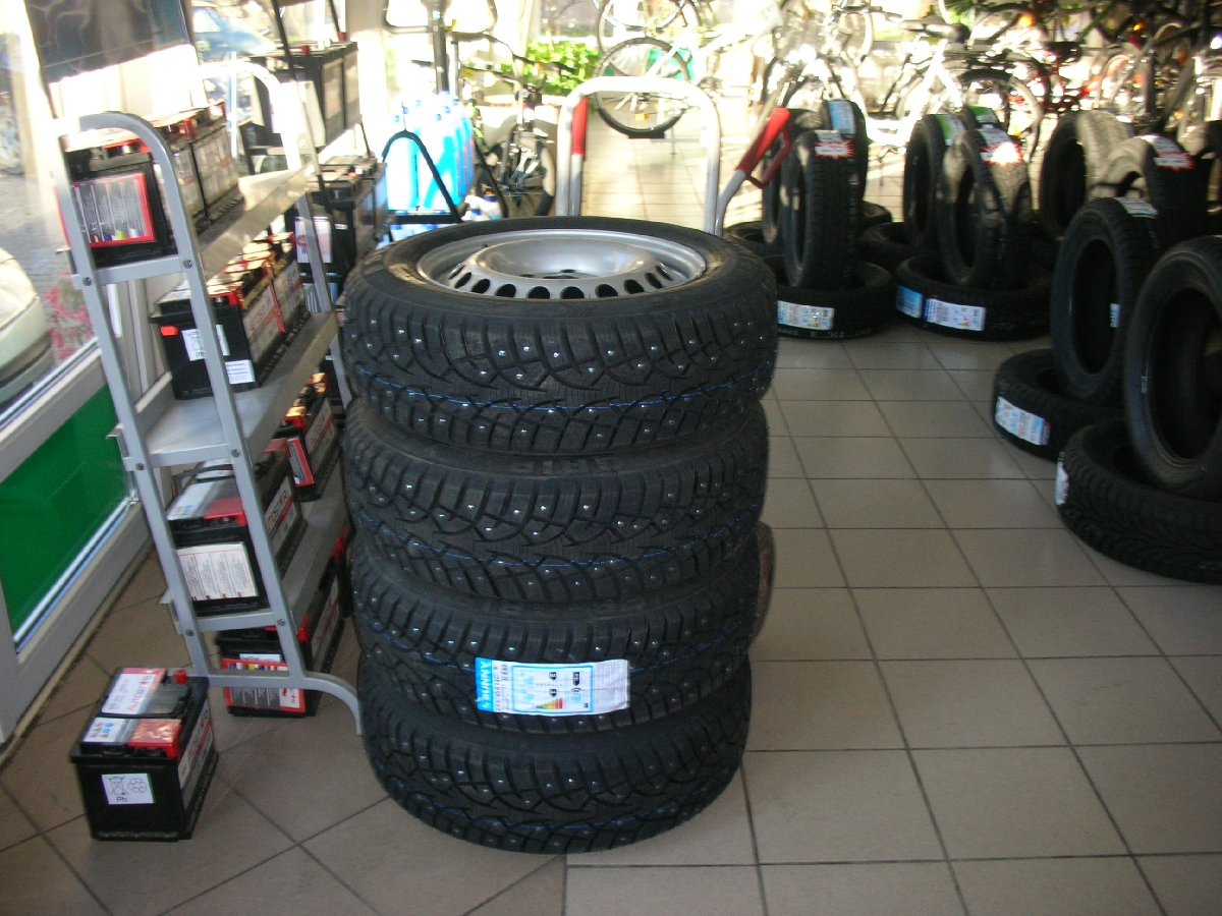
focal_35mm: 35
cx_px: 611
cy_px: 458
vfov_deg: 40.7
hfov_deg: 52.6
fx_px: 1236
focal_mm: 5.8
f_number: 3
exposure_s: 1/60.1
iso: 100
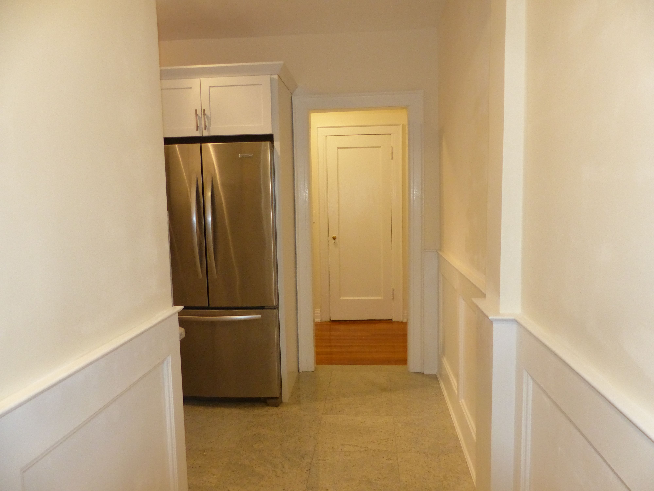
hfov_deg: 69.4
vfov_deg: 54.9
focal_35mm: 25
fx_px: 472
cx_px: 327
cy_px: 246
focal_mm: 4.5
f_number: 2.8
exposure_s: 1/60
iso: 400
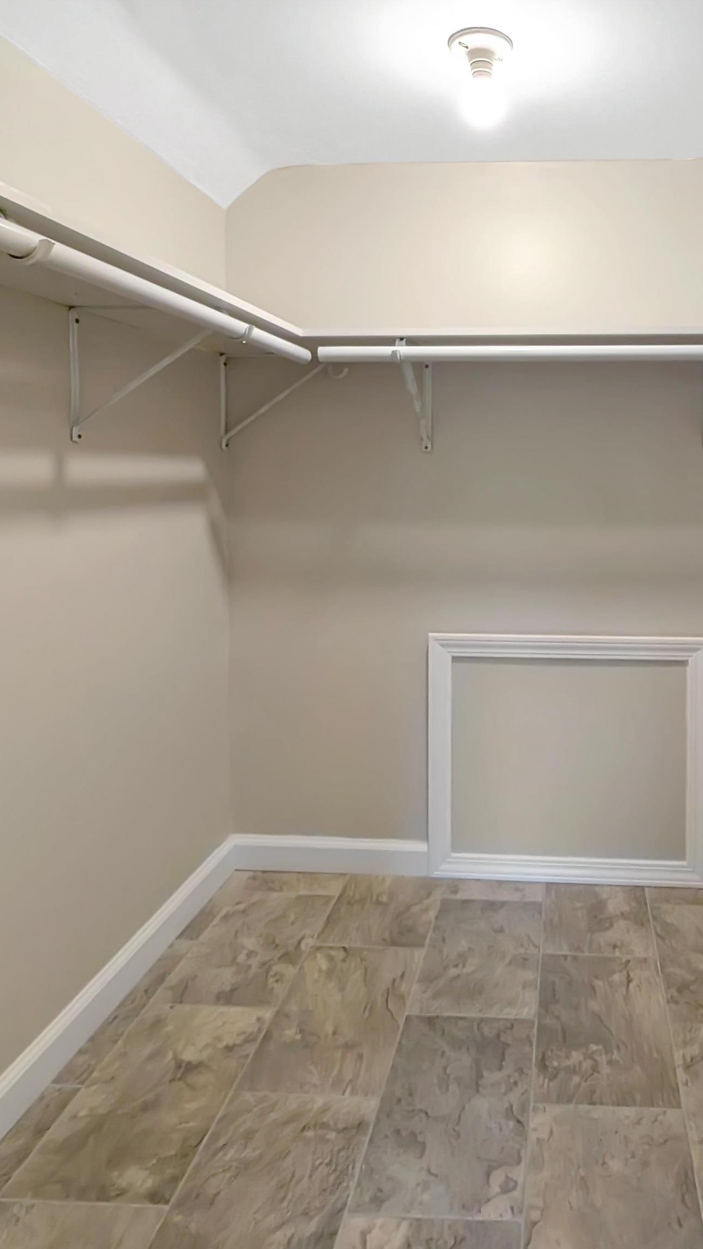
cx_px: 543
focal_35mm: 19
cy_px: 628
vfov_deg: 89.6
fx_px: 630
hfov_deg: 55.0
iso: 211
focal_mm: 1.95
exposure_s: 1/60
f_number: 2.2
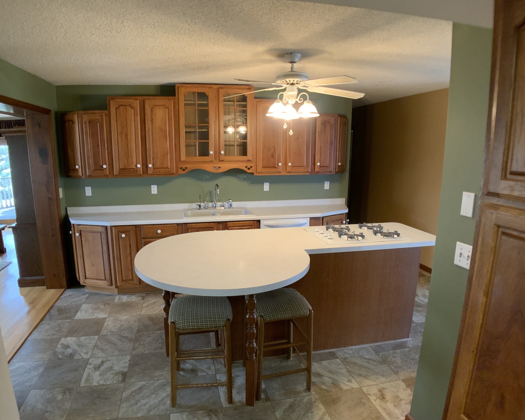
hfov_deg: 57.1
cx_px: 239
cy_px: 213
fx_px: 482
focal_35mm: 31
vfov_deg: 47.1
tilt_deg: -11.9
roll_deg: -0.2
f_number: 1.8
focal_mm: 3
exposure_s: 1/60
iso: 200
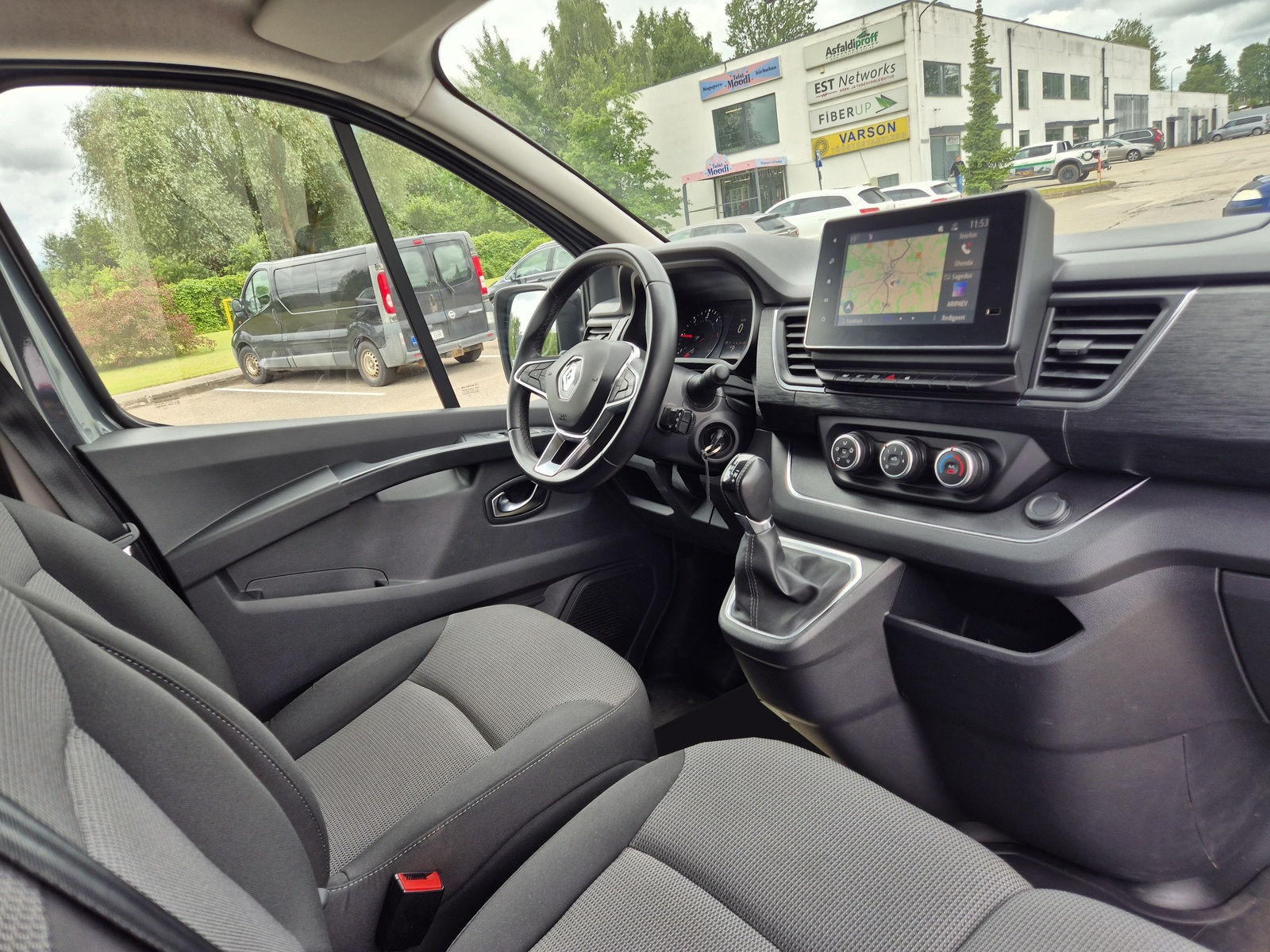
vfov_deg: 58.9
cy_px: 476
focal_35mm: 23
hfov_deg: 73.9
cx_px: 635
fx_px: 844
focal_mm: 5.4
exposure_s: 1/319
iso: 25
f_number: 1.8
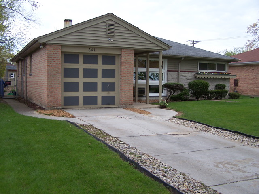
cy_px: 97
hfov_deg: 49.0
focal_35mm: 38
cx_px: 130
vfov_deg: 37.7
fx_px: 284
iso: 80
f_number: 2.8
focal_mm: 6.3
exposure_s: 1/500
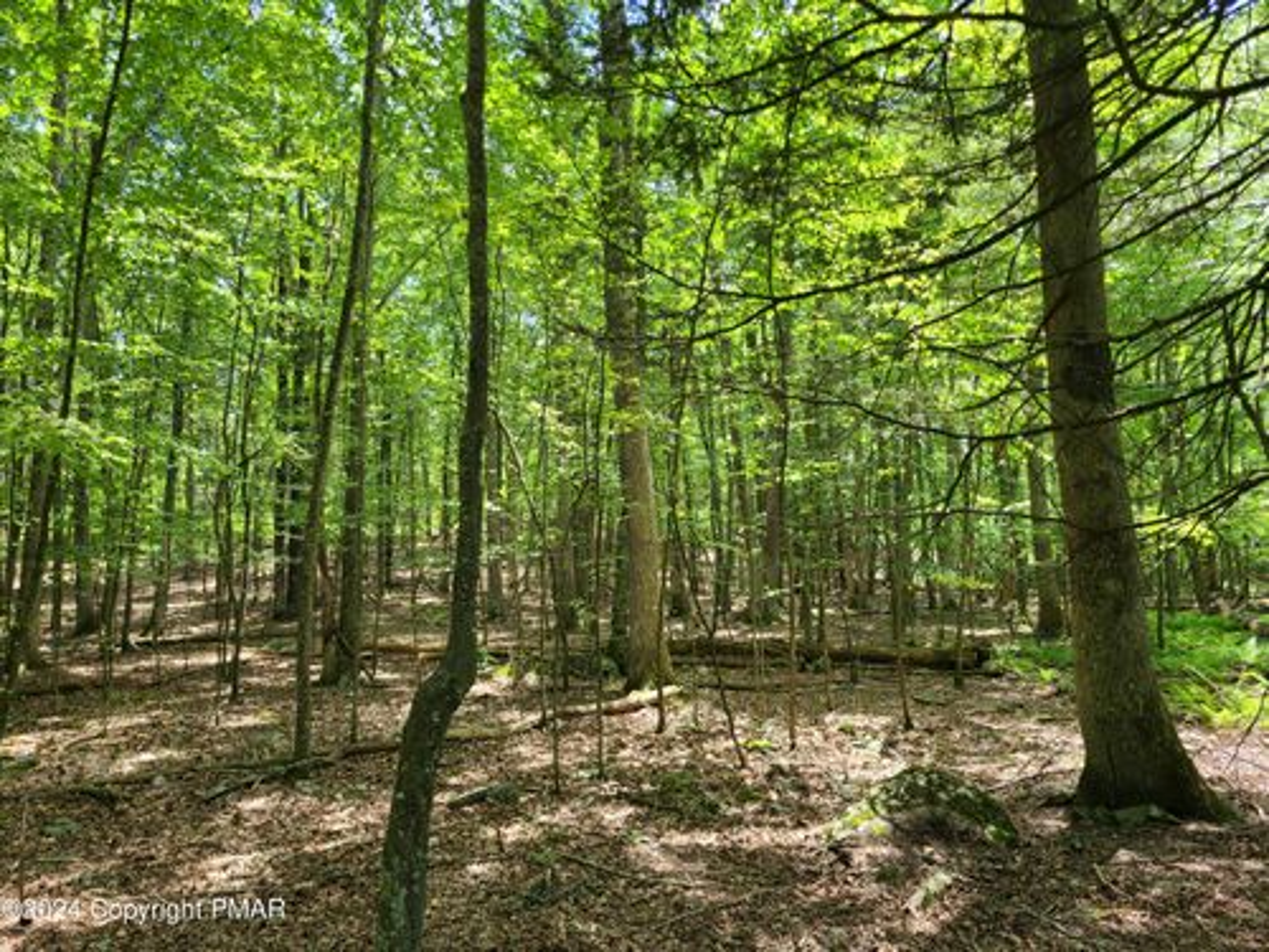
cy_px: 476
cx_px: 634
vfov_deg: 53.1
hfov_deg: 67.3
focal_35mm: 26
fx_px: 953
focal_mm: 5.4
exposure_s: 1/128
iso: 40
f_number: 1.8
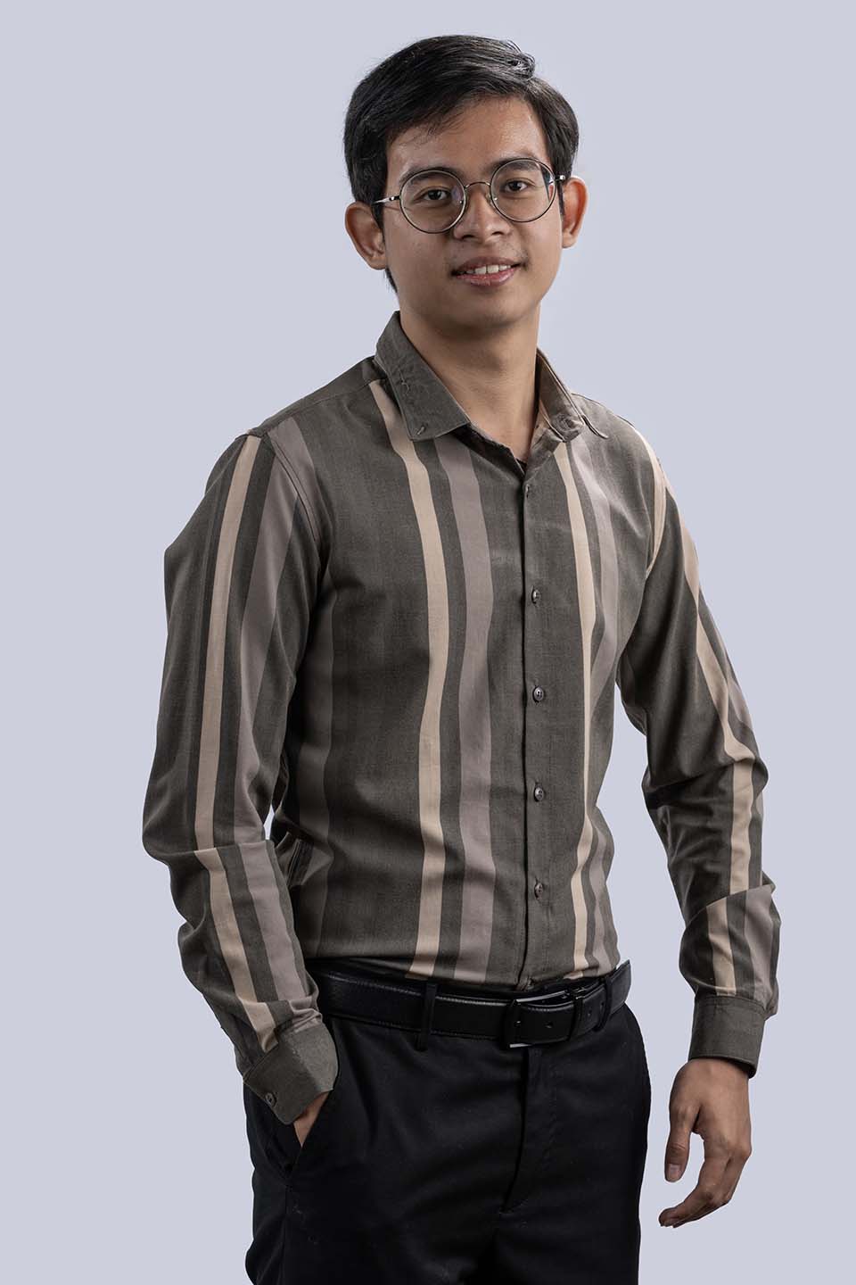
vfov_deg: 19.5
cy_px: 642
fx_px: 3745
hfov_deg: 13.0
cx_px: 428
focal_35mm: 105
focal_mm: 105
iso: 80
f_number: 11
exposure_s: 1/200
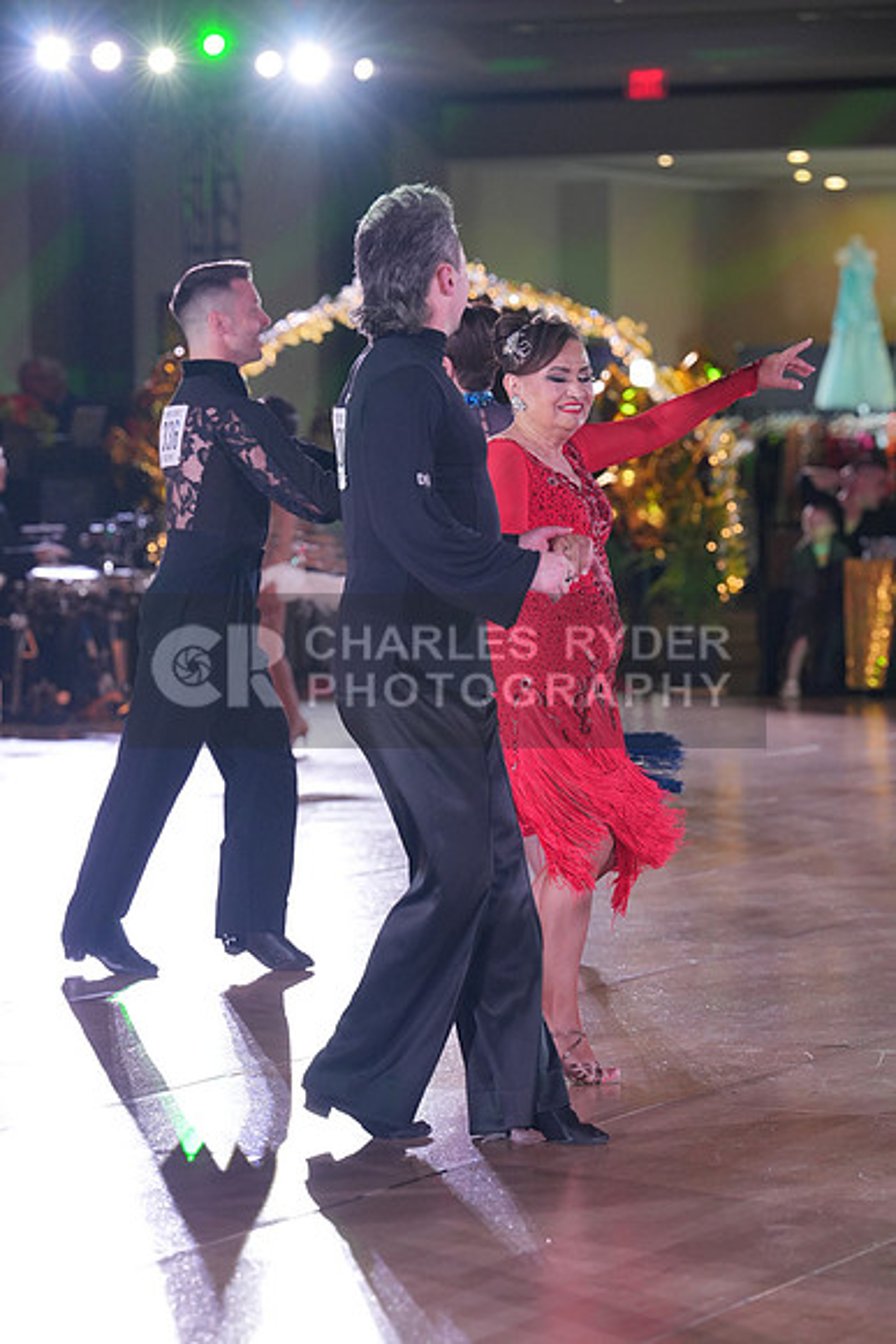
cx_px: 448
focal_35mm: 127
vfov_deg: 16.1
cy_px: 672
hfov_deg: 10.8
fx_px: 4738
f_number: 4
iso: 1600
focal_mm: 127
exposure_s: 1/400
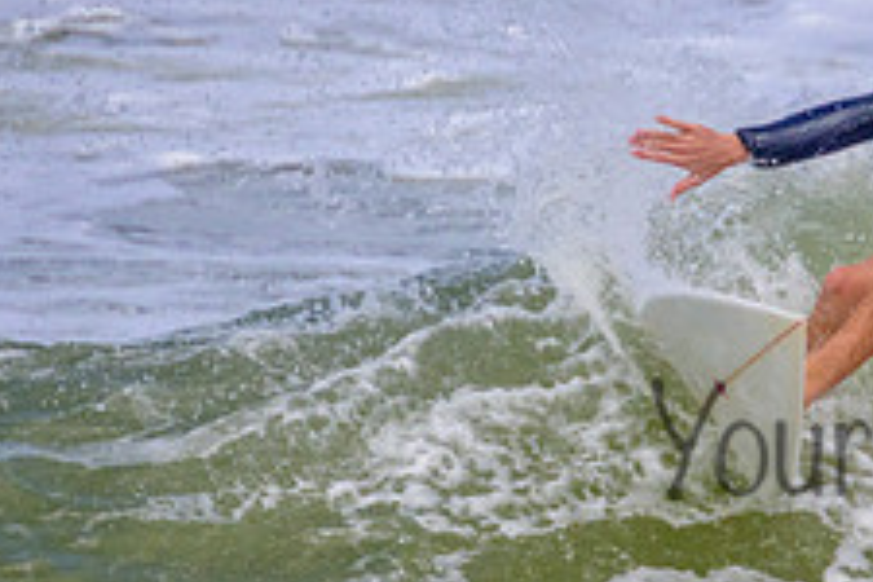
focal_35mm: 2841
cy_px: 122
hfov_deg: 0.7
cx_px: 802
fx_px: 68889
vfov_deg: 0.5
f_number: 11
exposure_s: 1/2000
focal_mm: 800
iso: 640
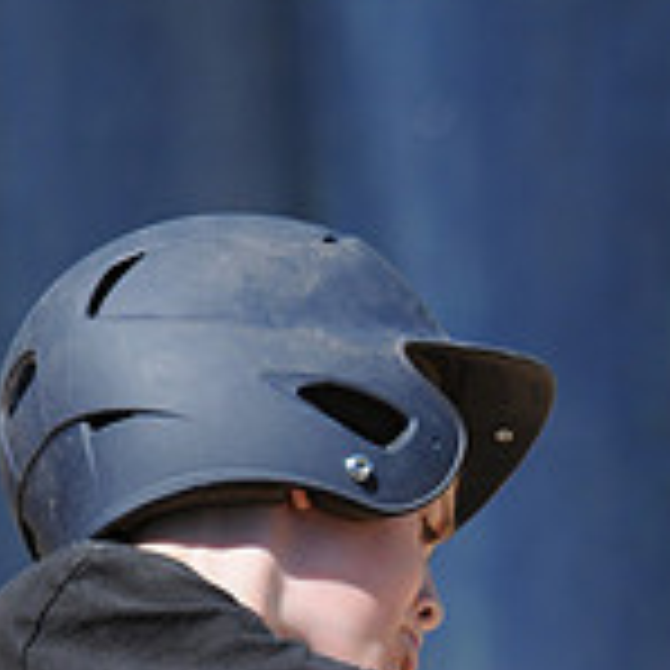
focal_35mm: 1491
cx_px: 812
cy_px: 1273
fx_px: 32650
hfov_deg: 1.2
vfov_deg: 1.2
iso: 200
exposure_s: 1/1250
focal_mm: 300
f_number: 4
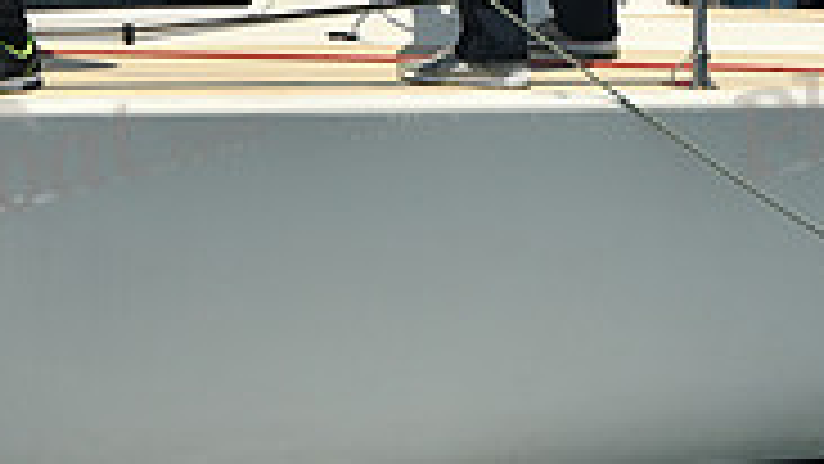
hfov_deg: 6.6
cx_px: 504
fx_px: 7102
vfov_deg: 3.7
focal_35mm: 325
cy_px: -106
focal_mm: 98
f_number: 9
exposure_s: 1/640
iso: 320
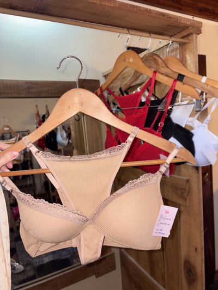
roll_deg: +4.1
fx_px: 218
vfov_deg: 67.3
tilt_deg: -5.5
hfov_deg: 53.1
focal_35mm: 26
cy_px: 145
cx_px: 109
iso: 40
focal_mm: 5.96
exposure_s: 1/18
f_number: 1.6
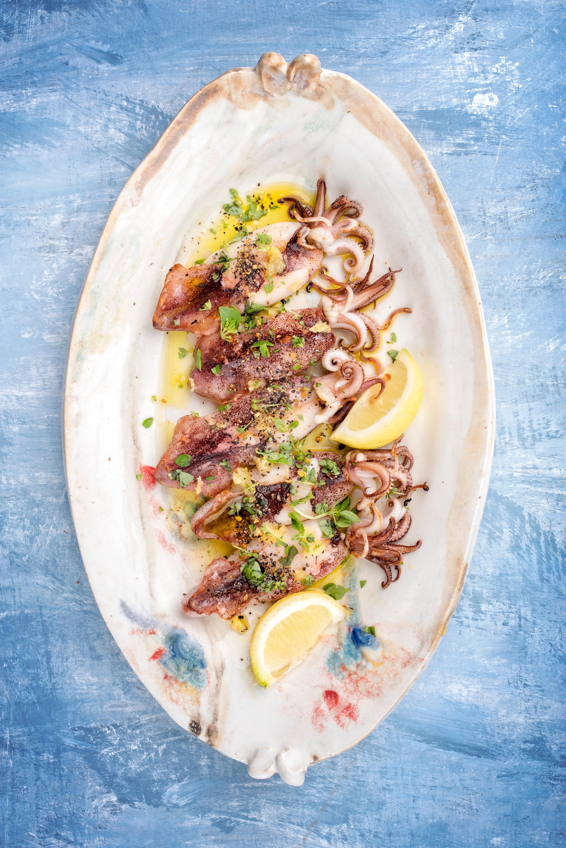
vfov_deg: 39.6
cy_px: 424
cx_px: 283
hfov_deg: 27.0
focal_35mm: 50
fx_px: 1178
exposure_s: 1/200
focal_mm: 50
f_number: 9
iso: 200
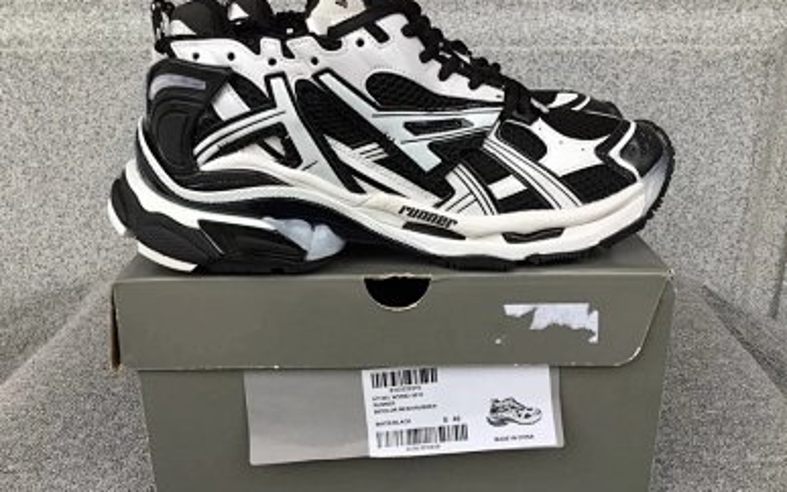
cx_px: 401
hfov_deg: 56.7
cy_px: 244
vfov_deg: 37.3
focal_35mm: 34
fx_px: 729
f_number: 2.4
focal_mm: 3.3
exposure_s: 1/221
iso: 25
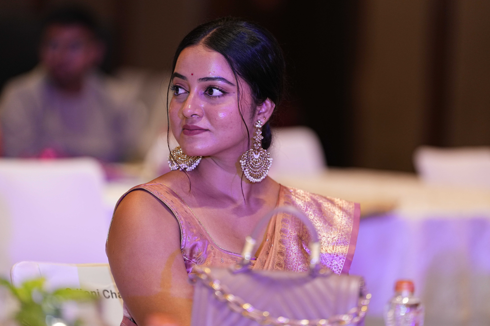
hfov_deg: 10.0
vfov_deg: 6.7
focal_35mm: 206
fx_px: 2804
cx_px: 238
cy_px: 173
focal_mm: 188
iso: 1250
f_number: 2.8
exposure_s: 1/125
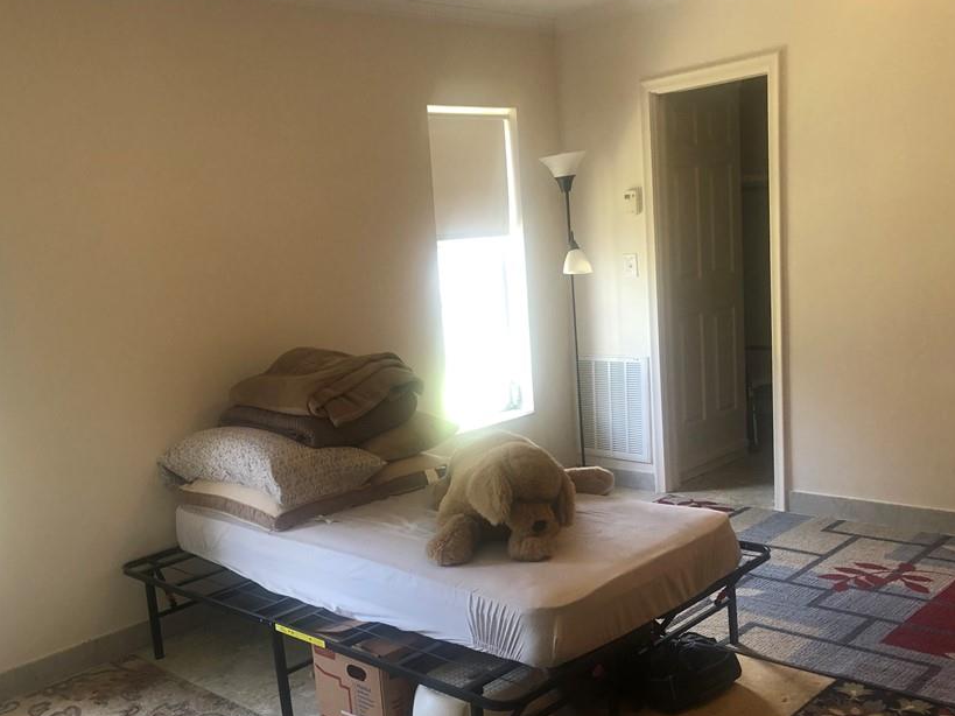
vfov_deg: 40.5
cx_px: 371
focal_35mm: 35
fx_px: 965
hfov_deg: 52.2
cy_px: 429
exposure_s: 1/20
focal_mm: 4
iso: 40
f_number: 1.8
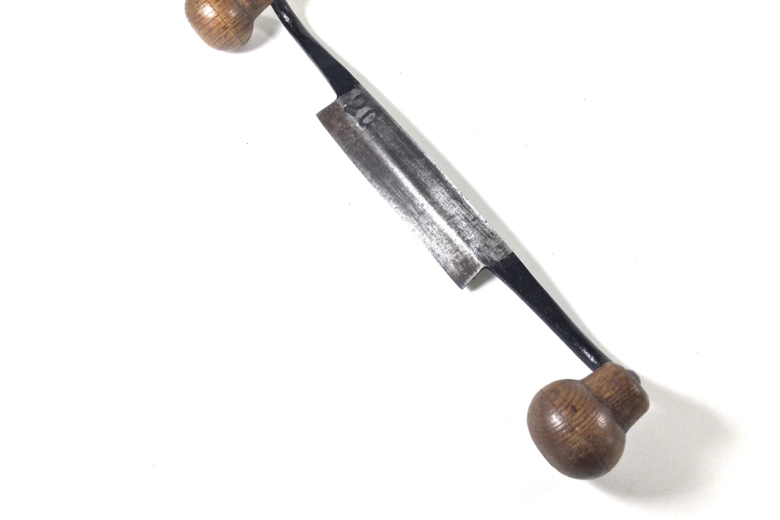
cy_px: 234
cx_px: 392
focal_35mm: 33
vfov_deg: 39.9
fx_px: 715
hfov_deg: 57.2
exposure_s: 1/196
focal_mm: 3.3
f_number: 2.4
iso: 25
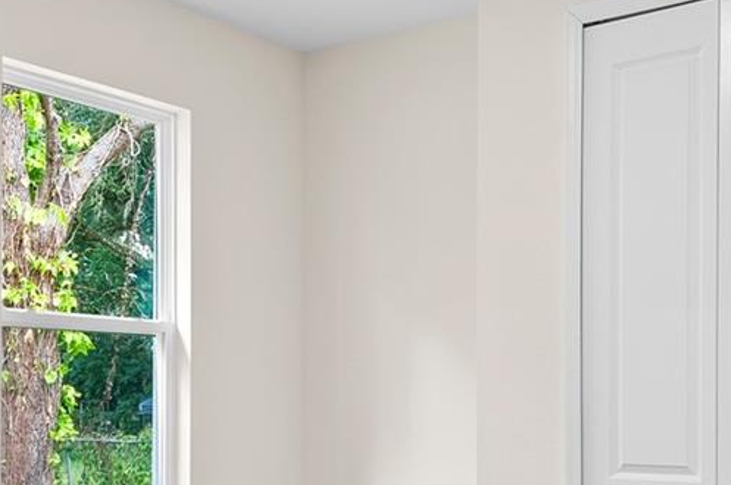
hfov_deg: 34.5
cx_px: 371
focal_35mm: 58
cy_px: 385
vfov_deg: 23.0
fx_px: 1176
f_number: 9
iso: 100
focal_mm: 18
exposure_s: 1
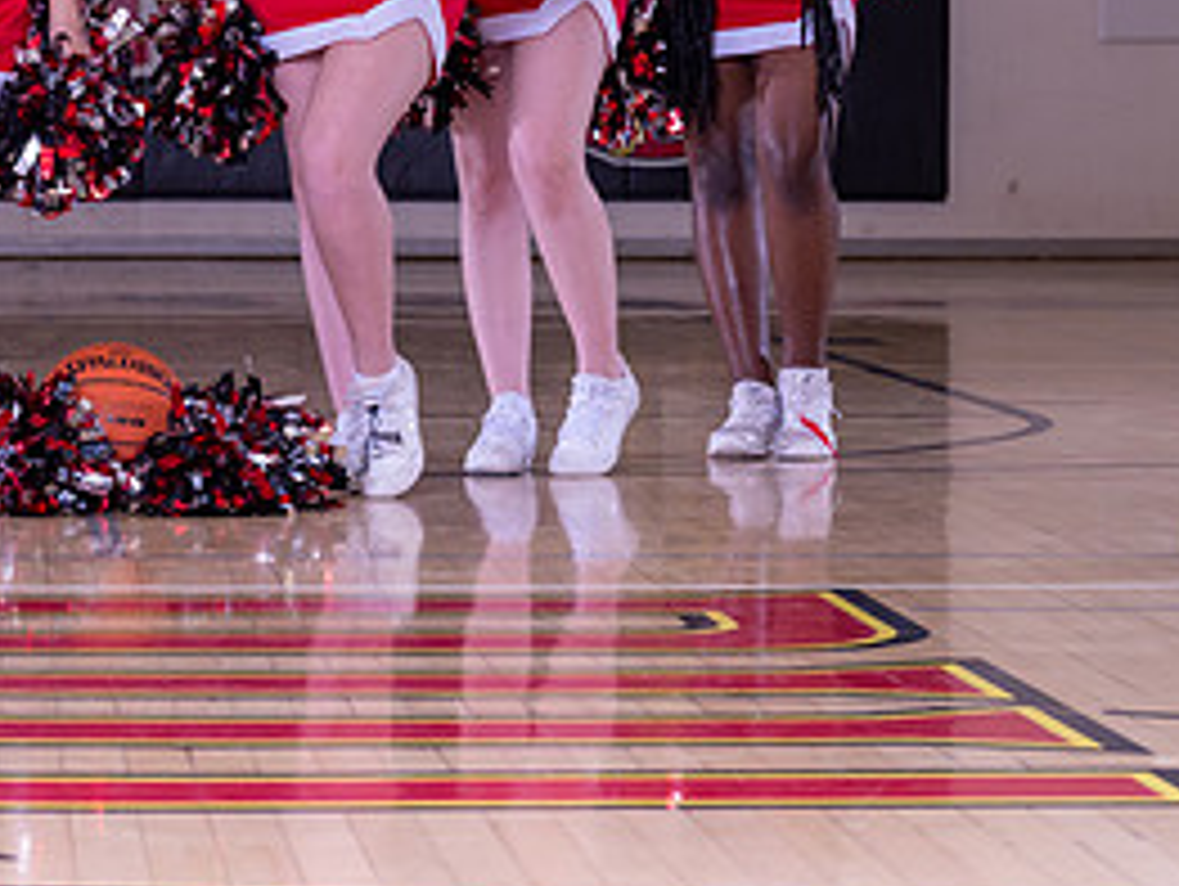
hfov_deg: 11.5
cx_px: 303
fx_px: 5864
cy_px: -34
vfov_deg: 8.6
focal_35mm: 172
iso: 640
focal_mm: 70
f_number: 6.3
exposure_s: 1/160
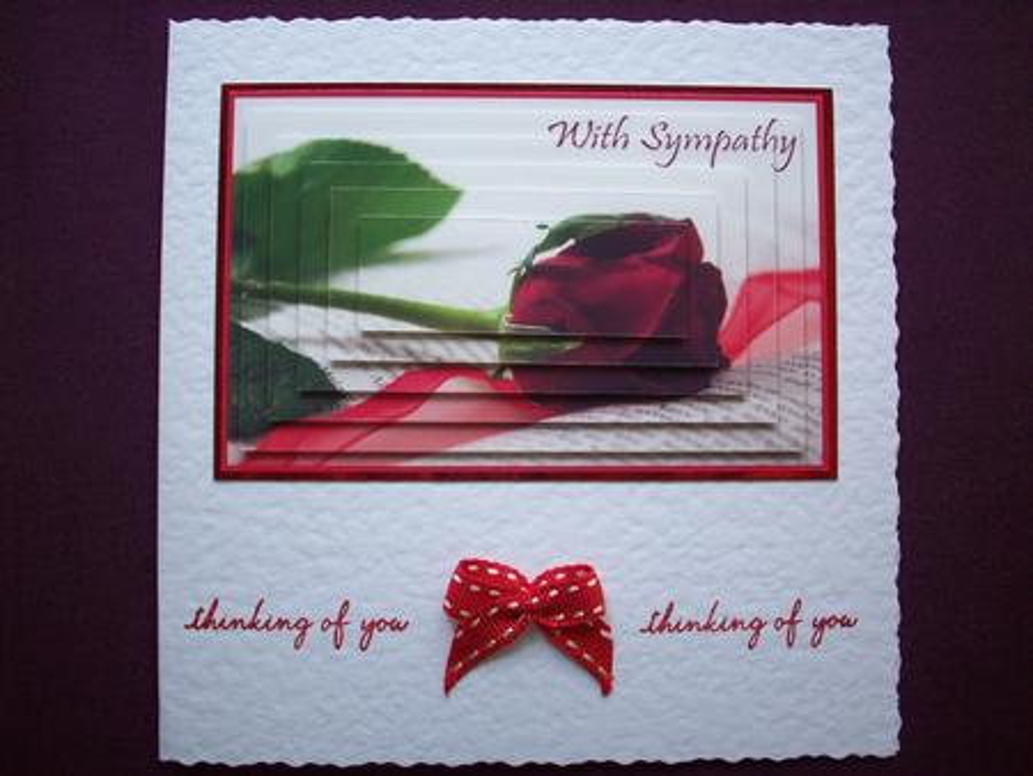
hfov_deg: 50.1
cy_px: 388
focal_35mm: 37
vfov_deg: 38.7
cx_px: 516
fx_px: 1105
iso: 160
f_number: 2.8
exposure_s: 1/42.8
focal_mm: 6.2
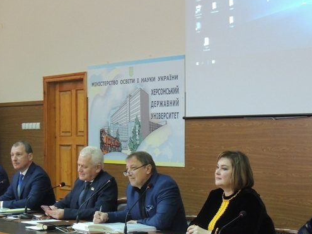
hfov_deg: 20.2
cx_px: 155
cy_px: 170
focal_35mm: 97
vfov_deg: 15.2
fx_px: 874
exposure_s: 1/15
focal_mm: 10.7
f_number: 3.7
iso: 800
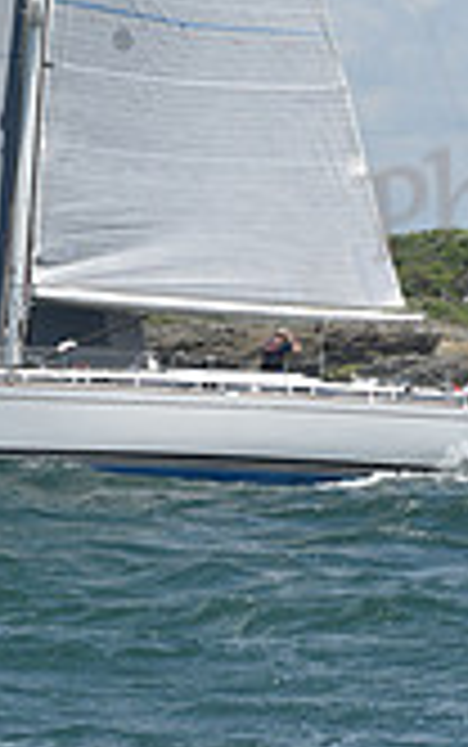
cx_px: 133
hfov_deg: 4.5
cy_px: -482
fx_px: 5949
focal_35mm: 292
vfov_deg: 7.0
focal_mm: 82
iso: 250
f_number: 8
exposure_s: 1/1250
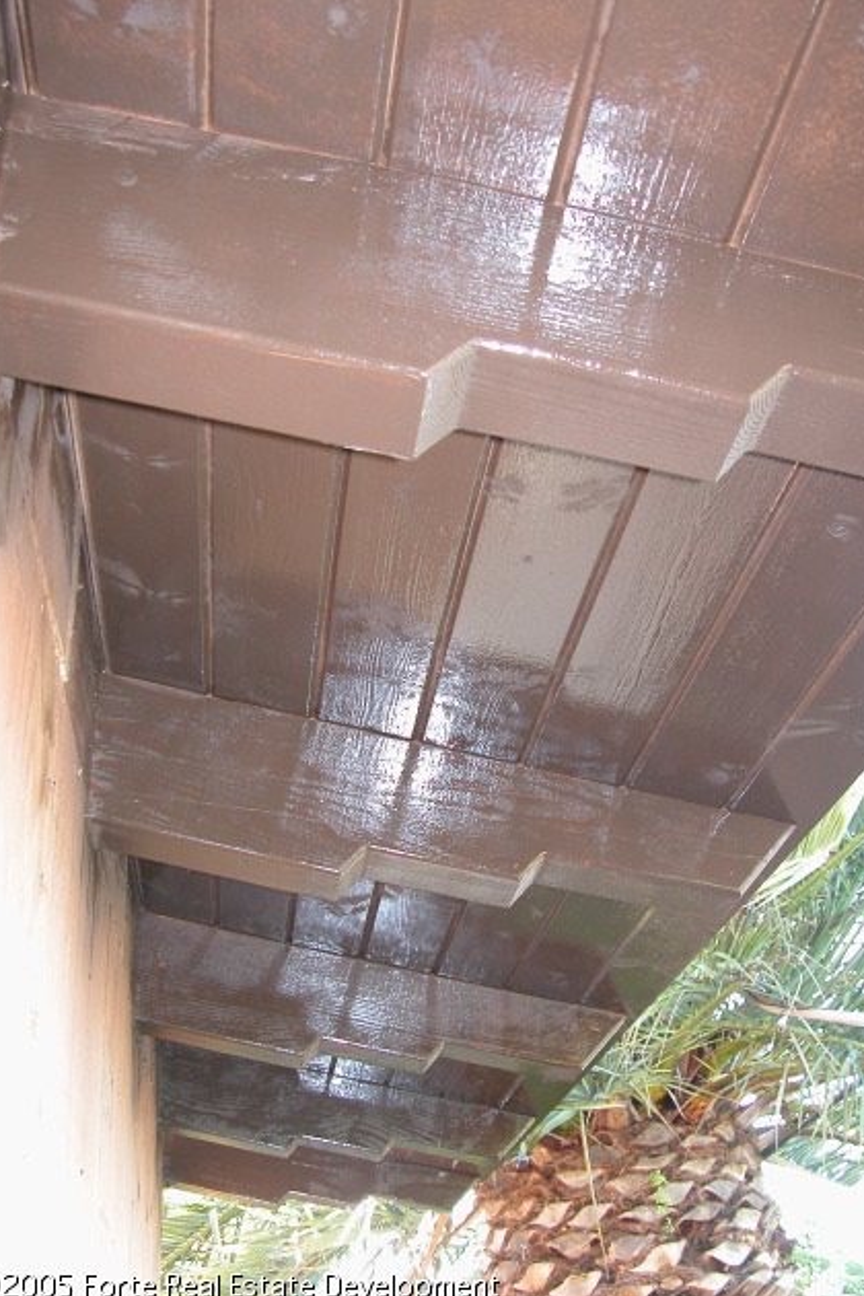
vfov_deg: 51.9
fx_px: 1332
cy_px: 654
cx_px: 451
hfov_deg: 35.9
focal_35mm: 37
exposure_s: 1/30
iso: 100
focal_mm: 8.9
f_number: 2.8
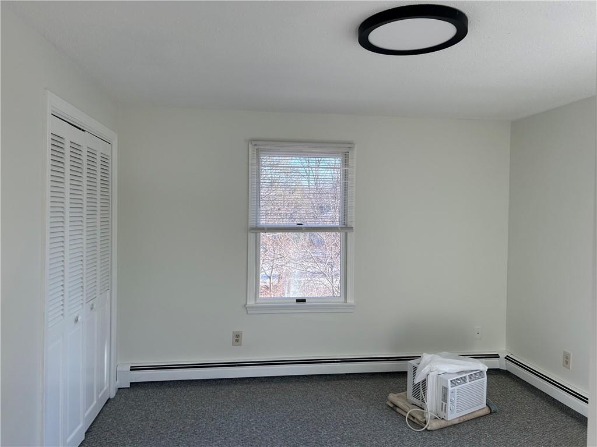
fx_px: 448
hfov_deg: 67.3
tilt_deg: -0.5
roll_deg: -1.2
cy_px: 224
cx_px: 298
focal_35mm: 26
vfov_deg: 53.1
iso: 50
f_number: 1.5
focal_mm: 5.7
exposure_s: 1/316
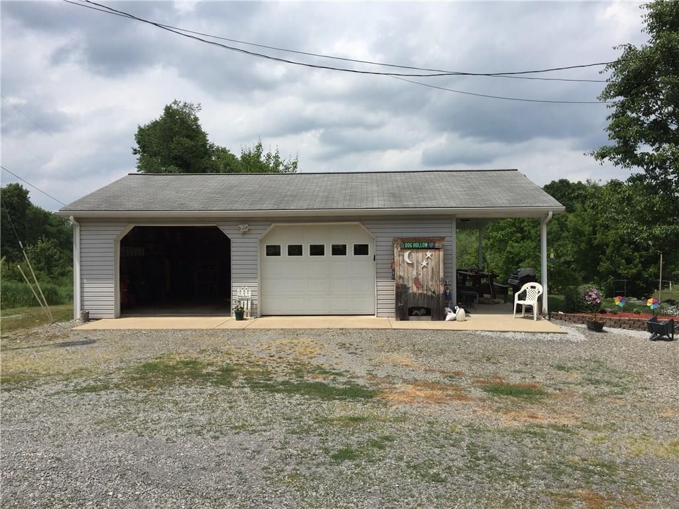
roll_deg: +1.3
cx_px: 340
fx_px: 569
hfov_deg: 61.7
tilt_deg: -0.8
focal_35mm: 29
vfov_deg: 48.2
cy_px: 254
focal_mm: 4.15
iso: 32
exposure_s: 1/4405
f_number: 2.2
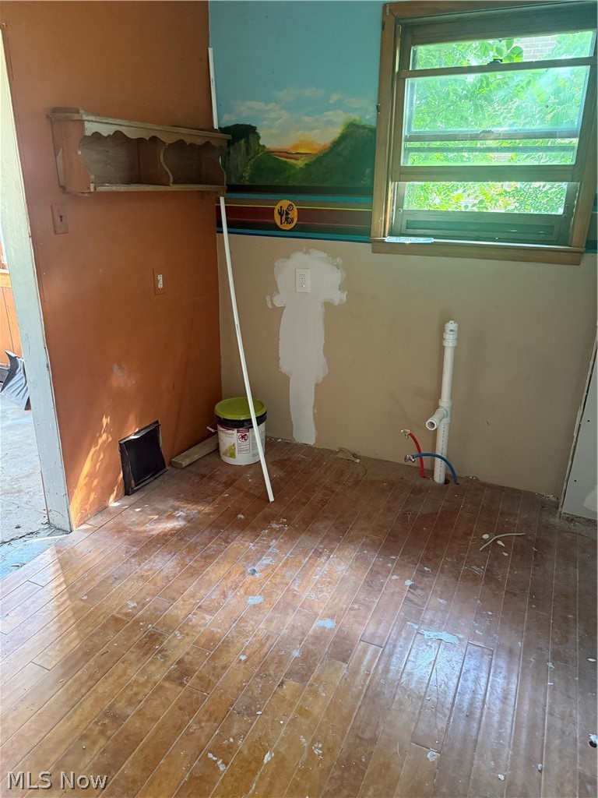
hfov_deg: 56.8
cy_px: 399
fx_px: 553
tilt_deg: -20.3
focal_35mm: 24
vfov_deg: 71.6
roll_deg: -0.8
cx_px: 299
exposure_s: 1/49
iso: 800
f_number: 1.78
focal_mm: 6.76
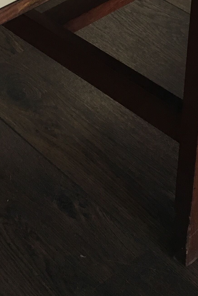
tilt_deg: -26.4
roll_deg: +0.9
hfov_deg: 14.6
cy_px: -75
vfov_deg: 20.3
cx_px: 27
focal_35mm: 93
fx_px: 767
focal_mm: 4.15
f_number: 2.2
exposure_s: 1/33
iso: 50
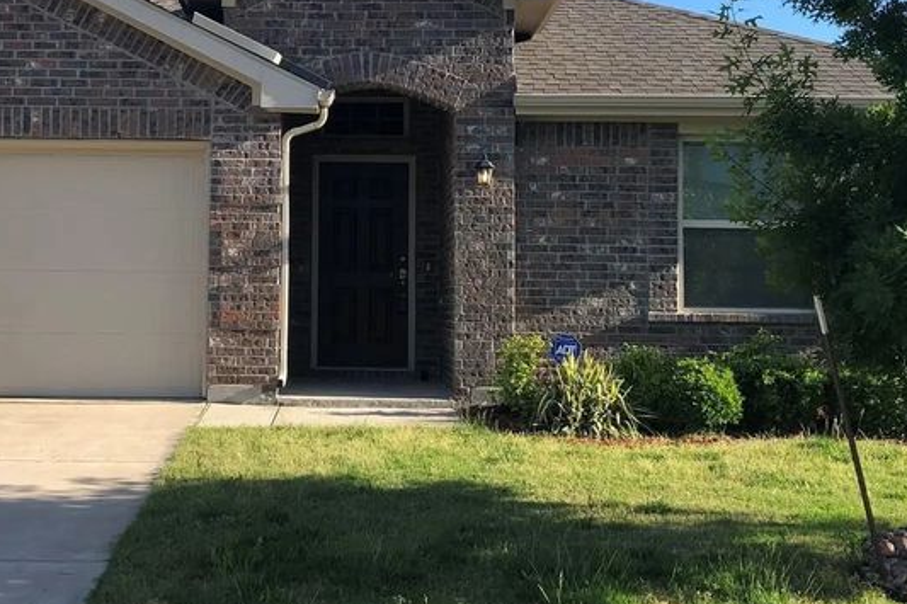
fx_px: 1410
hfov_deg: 35.4
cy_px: 248
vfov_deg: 24.1
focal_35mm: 56
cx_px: 322
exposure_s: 1/923
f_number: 1.8
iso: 20
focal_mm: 3.99
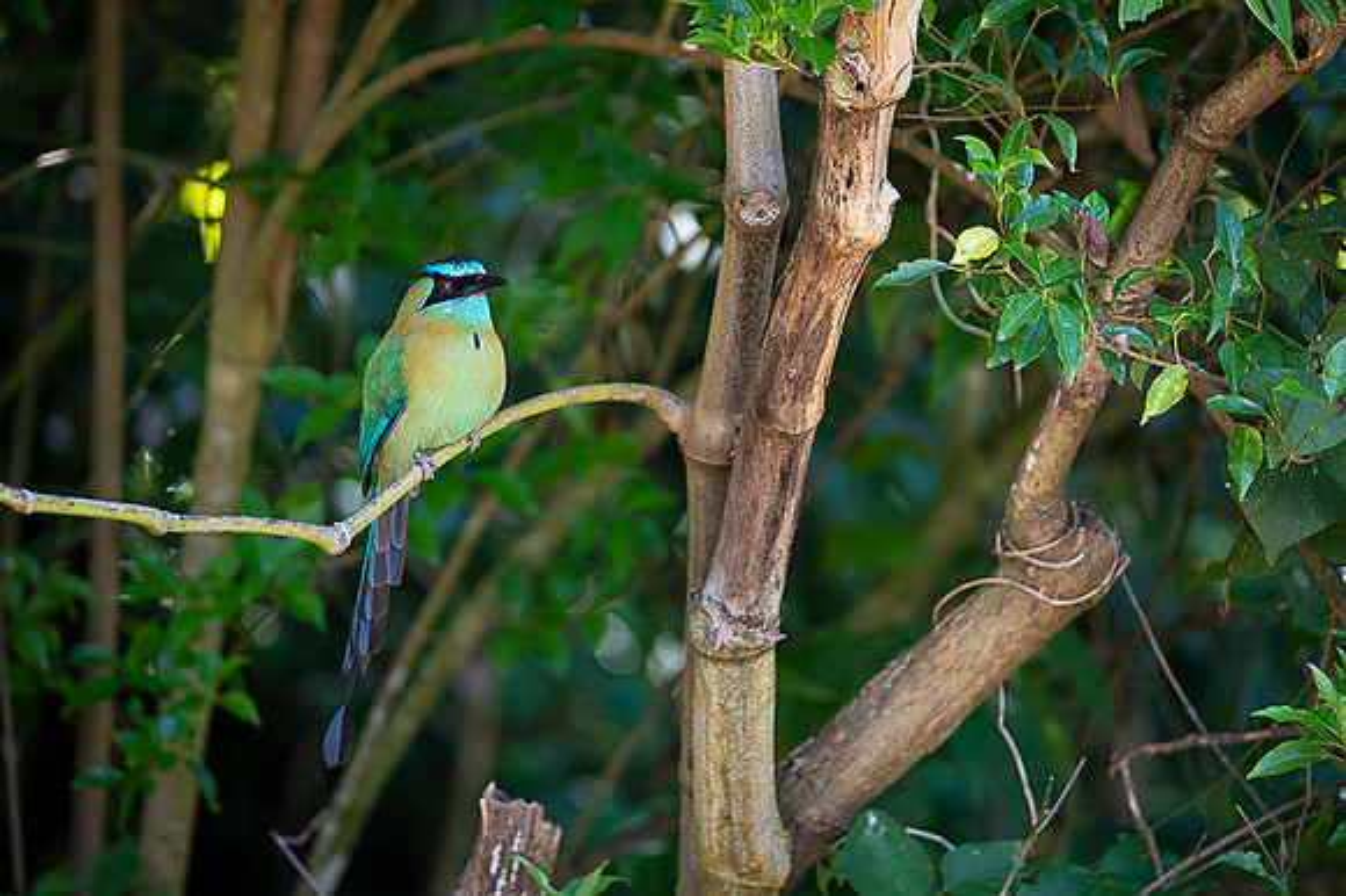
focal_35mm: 370
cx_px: 693
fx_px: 13836
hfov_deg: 5.6
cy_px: 393
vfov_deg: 3.7
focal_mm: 330
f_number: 4
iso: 800
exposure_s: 1/200
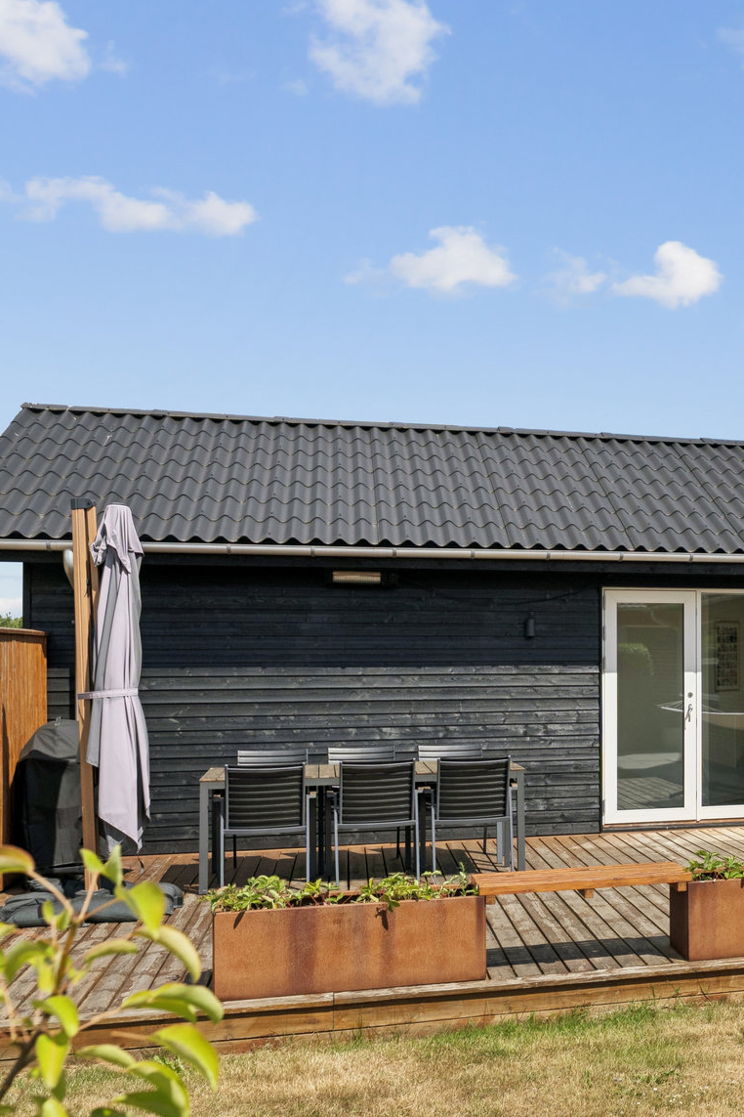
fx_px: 1302
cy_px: 610
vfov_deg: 46.3
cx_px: 808
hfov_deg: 29.0
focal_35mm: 42
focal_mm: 16
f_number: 5.6
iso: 125
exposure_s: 1/1250
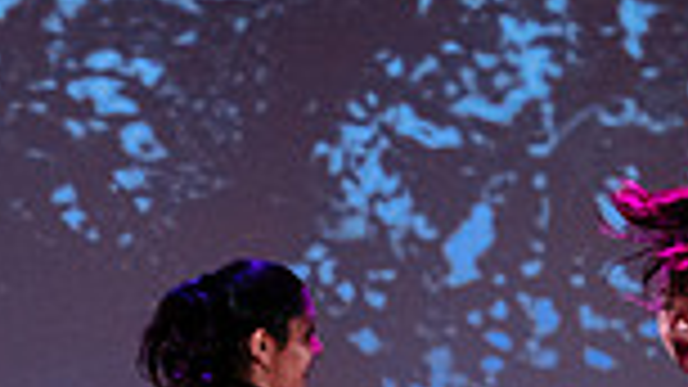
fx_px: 11108
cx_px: -392
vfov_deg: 2.0
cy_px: 620
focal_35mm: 609
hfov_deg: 3.5
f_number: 2.8
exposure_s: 1/500
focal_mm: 136
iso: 1250
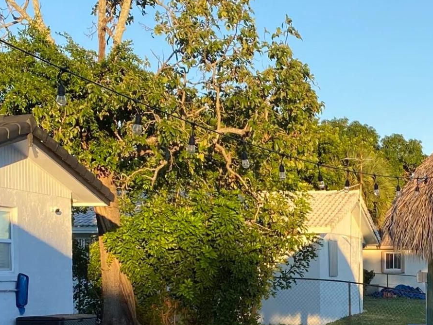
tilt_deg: -3.5
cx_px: 446
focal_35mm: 84
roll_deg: +0.4
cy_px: 342
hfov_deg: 22.3
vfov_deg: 17.1
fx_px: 1051
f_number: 1.8
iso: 32
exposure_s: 1/673
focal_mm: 4.25
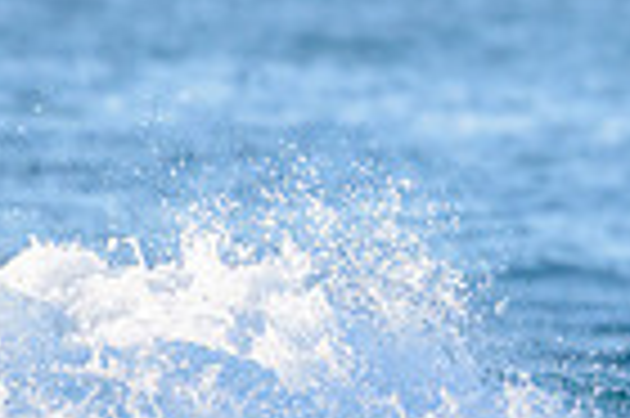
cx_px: 1395
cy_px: 223
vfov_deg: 0.5
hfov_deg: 0.8
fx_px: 44310
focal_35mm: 2535
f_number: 5.6
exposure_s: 1/2000
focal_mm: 500
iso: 1000
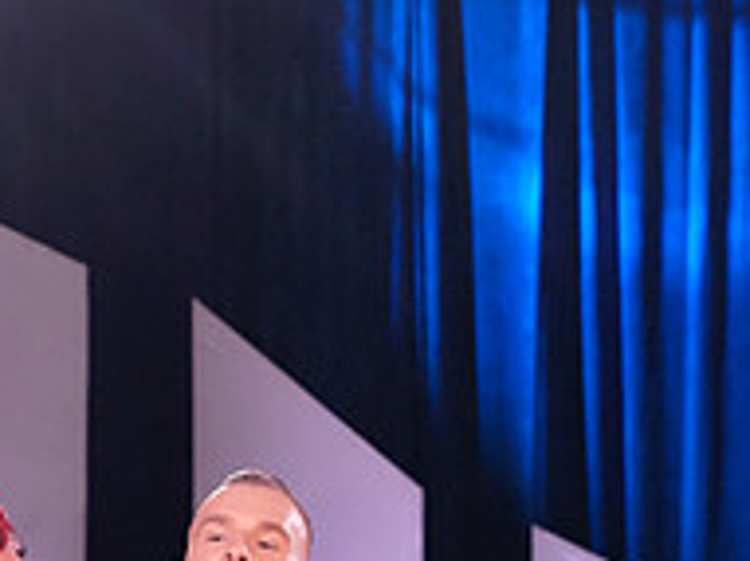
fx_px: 6063
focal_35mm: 280
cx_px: 22
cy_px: 930
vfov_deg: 5.2
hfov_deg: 7.1
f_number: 6.3
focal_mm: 96
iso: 4000
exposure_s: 1/200
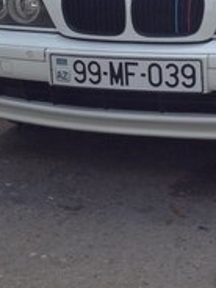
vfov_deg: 20.6
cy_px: -56
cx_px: 182
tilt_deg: -1.9
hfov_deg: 16.4
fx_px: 740
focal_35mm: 89
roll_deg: +0.7
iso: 50
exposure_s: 1/317
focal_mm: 4.12
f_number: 2.4
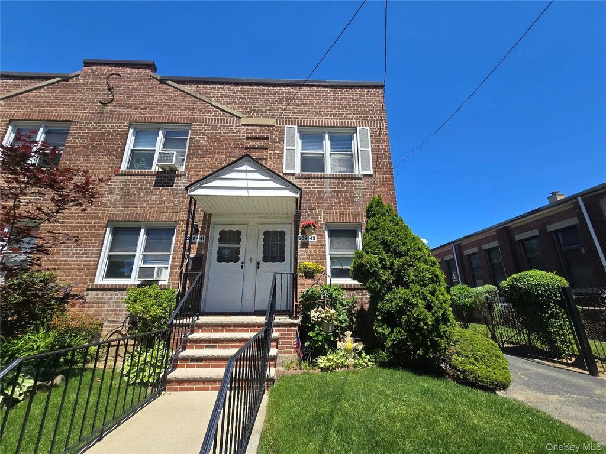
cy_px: 227
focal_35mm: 13
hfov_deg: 106.2
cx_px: 303
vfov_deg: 89.9
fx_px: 228
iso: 50
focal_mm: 2.2
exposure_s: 1/1765
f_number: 2.2
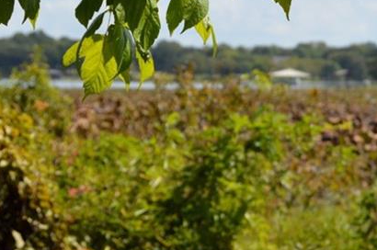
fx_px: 2156
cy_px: 71
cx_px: 365
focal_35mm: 206
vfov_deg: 6.6
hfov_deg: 9.9
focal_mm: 55
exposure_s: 1/250
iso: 100
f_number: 8
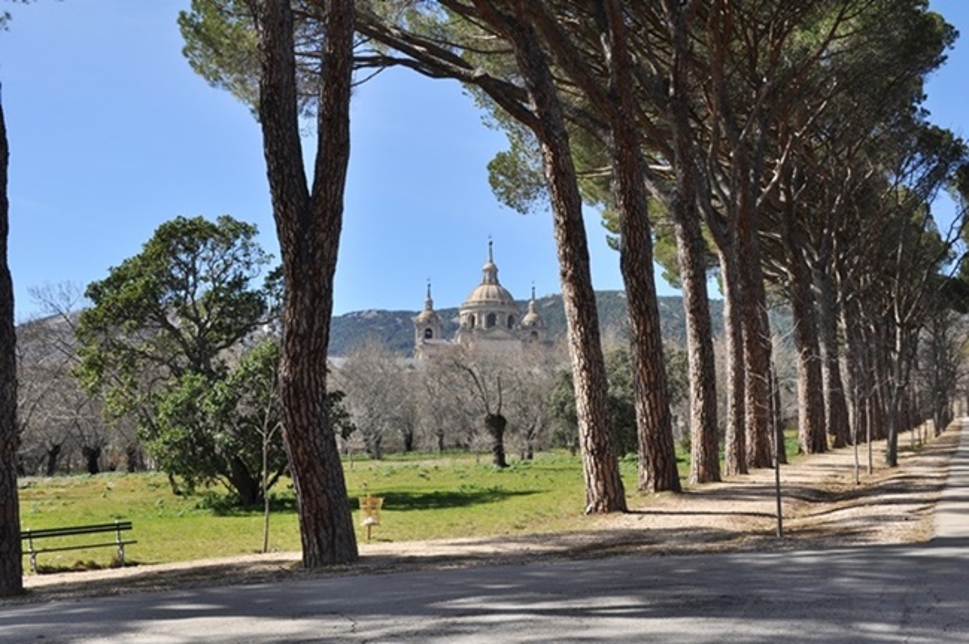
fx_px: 1291
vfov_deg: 28.0
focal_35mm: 48
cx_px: 484
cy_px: 322
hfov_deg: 41.2
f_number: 10
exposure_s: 1/400
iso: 200
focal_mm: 32
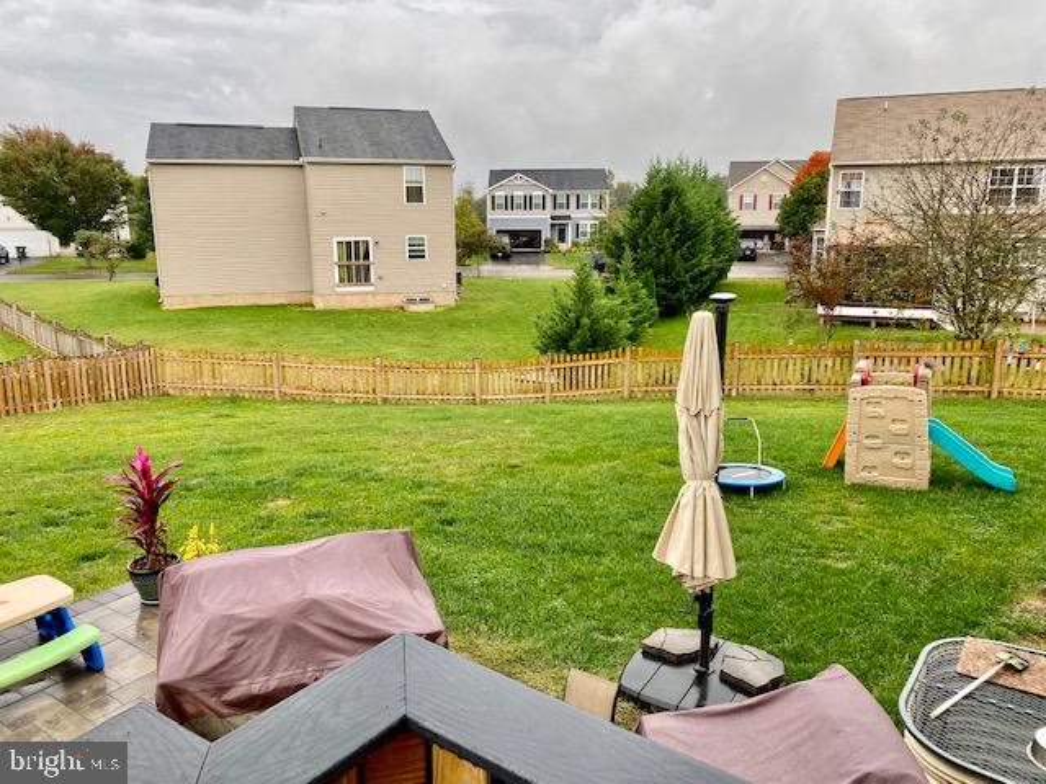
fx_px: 786
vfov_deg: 53.1
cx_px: 523
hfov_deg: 67.3
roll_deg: +0.4
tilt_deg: -11.9
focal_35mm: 26
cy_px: 392
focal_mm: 4.25
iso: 32
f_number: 1.8
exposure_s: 1/123
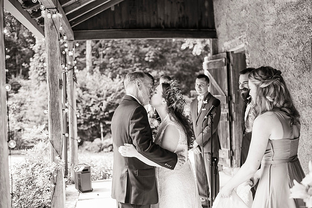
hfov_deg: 39.6
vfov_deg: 27.0
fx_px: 433
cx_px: 156
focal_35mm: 50
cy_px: 104
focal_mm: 50
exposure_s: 1/400
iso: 320
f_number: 2.8
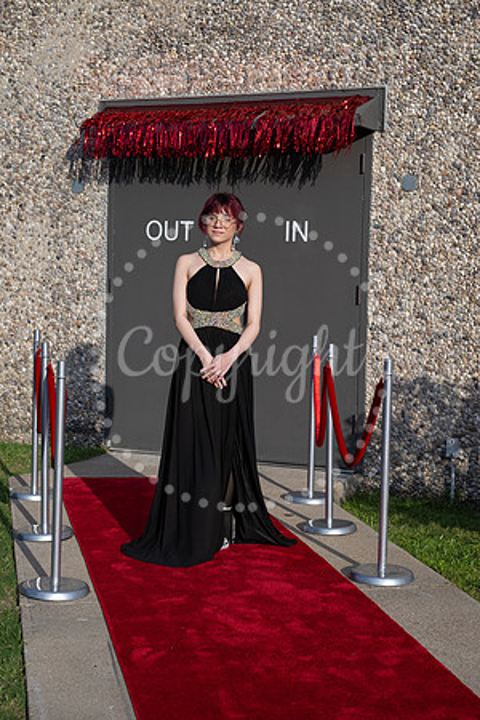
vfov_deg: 33.4
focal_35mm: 60
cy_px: 360
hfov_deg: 22.6
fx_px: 1200
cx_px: 240
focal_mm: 60
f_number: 5
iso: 320
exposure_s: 1/2000
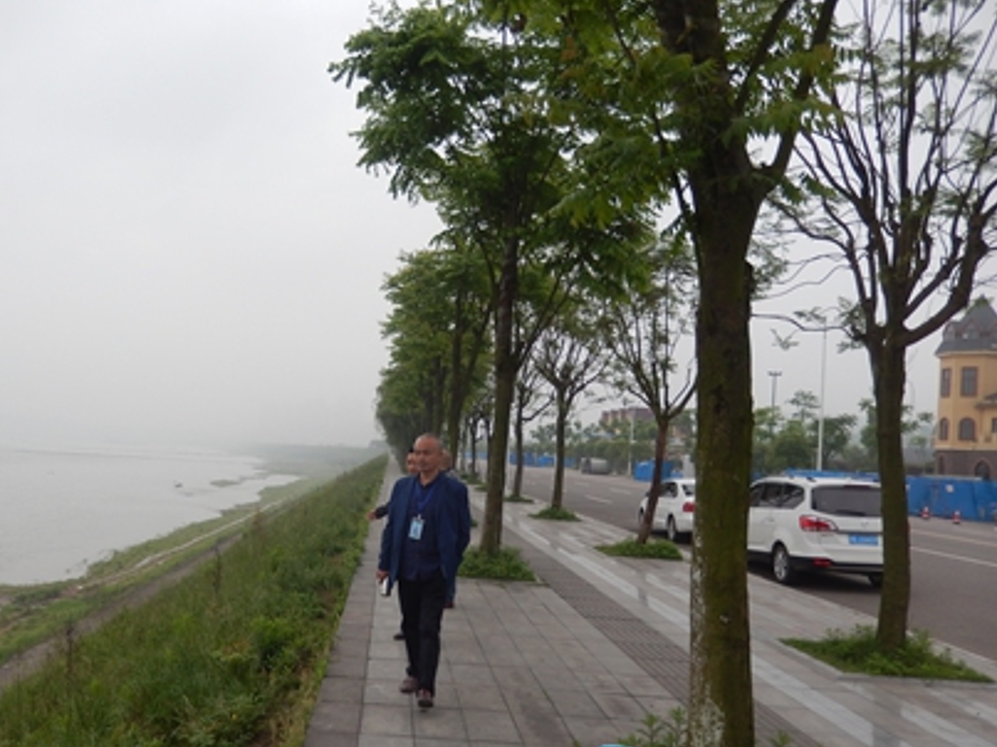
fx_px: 893
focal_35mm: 31
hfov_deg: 57.9
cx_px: 398
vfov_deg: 45.2
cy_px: 442
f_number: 3.4
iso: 125
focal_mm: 4.5
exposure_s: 1/400
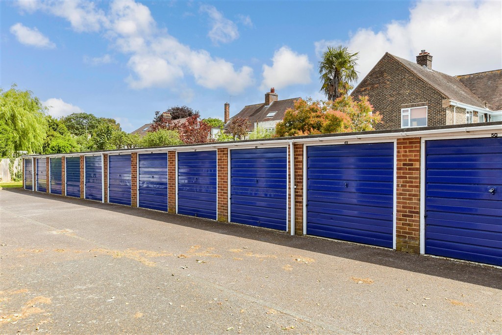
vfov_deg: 43.6
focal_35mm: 30
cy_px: 168
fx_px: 418
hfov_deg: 61.9
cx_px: 251
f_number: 8
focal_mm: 20
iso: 200
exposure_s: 1/400
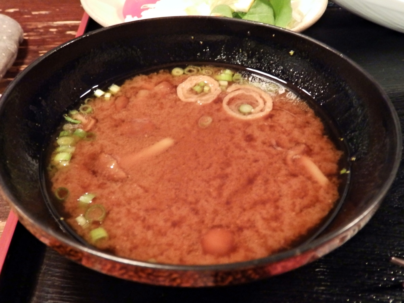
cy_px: 152
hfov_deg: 56.8
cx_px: 202
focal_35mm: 32
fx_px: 373
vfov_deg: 44.2
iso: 800
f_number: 3.7
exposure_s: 1/5
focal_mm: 5.7
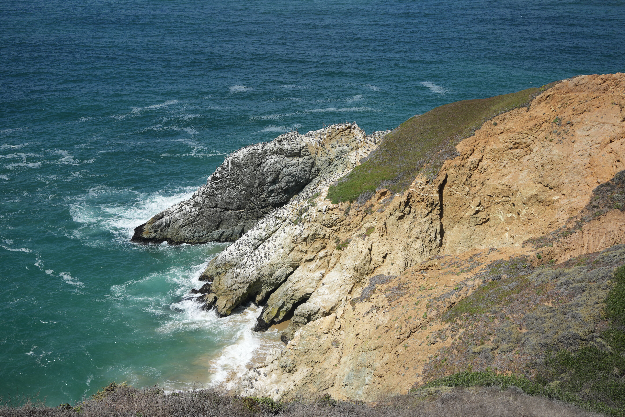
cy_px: 208
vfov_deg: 27.0
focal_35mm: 50
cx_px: 312
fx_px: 868
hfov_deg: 39.6
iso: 160
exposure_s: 1/1250
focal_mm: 50
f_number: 4.5
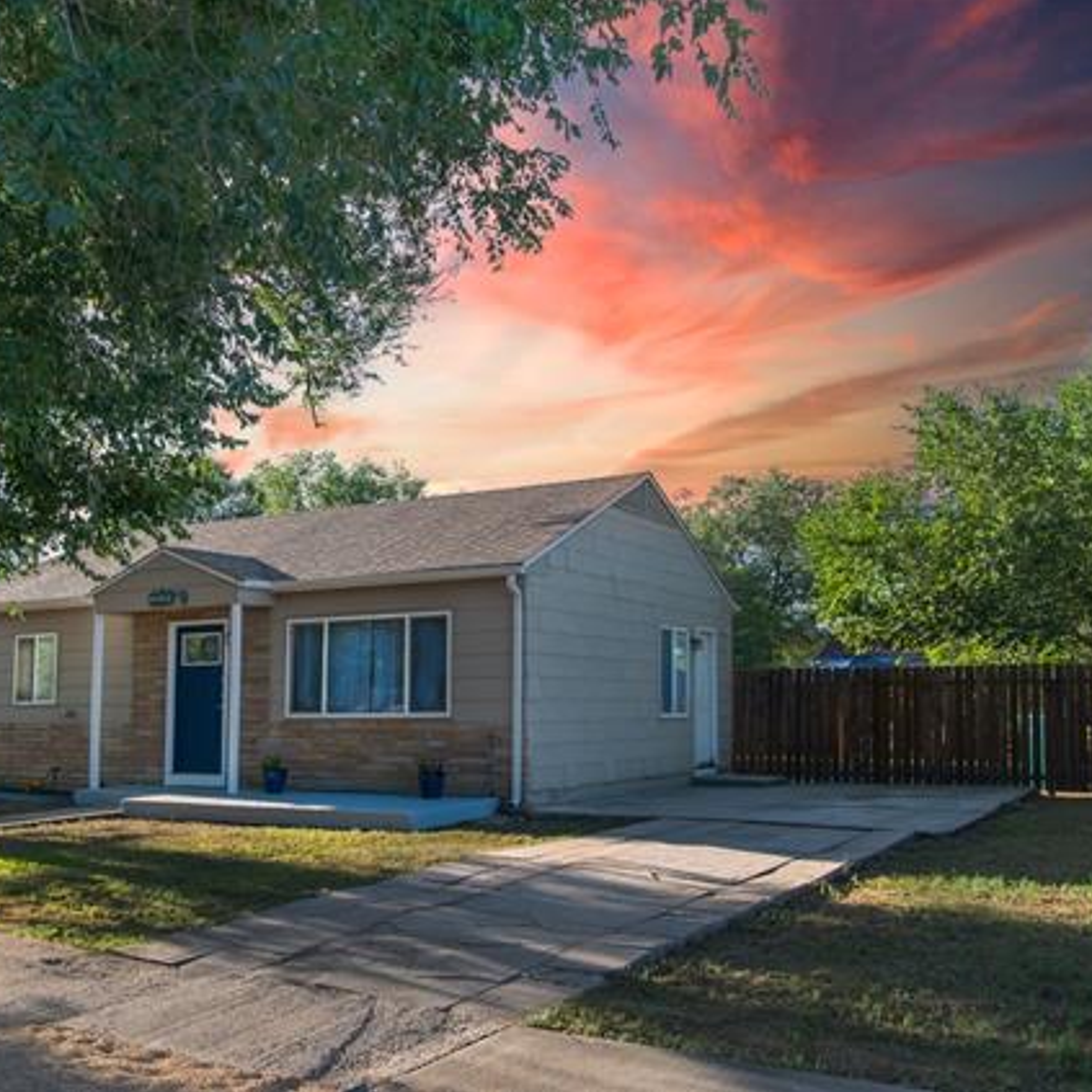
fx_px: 1285
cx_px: 294
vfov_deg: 46.0
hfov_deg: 44.7
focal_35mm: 36
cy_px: 545
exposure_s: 1/320
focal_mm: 28
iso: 800
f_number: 10
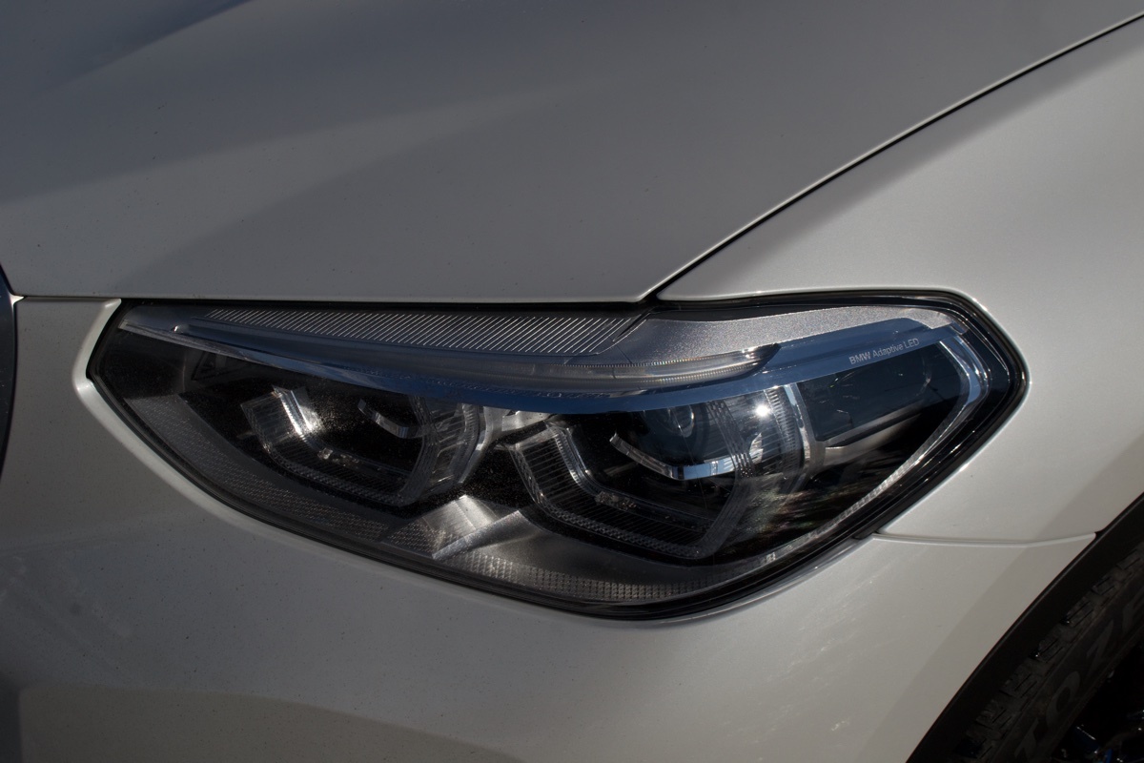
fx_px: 1382
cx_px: 572
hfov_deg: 45.0
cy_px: 382
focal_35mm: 44
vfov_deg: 30.8
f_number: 11
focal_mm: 29
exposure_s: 1/500
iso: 100
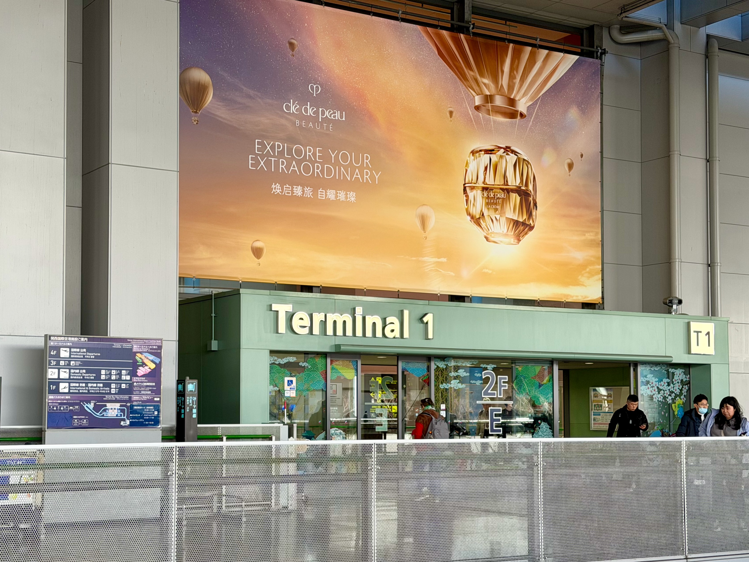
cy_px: 281
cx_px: 374
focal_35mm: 48
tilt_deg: +3.3
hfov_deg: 39.7
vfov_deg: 30.3
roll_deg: -1.0
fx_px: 1039
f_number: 1.78
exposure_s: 1/122
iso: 50
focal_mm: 6.76
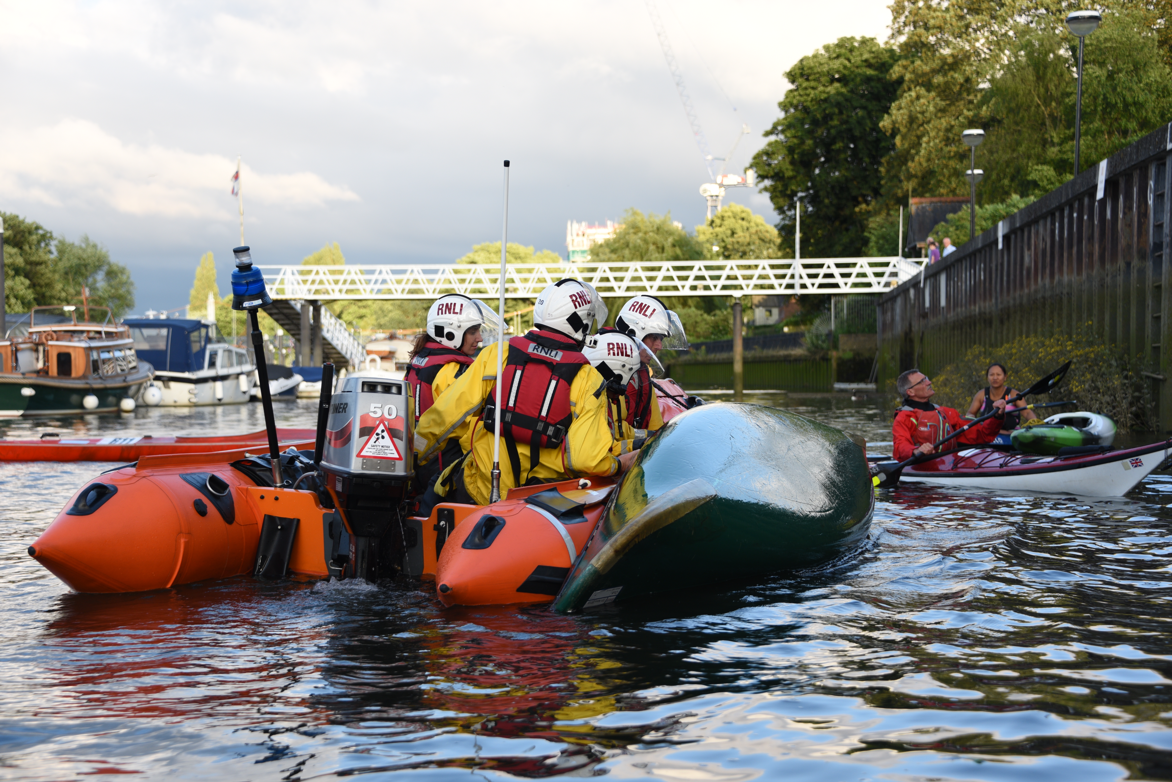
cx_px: 586
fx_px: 2117
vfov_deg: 20.9
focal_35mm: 65
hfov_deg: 30.9
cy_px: 391
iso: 200
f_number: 4.8
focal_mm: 65
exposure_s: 1/250
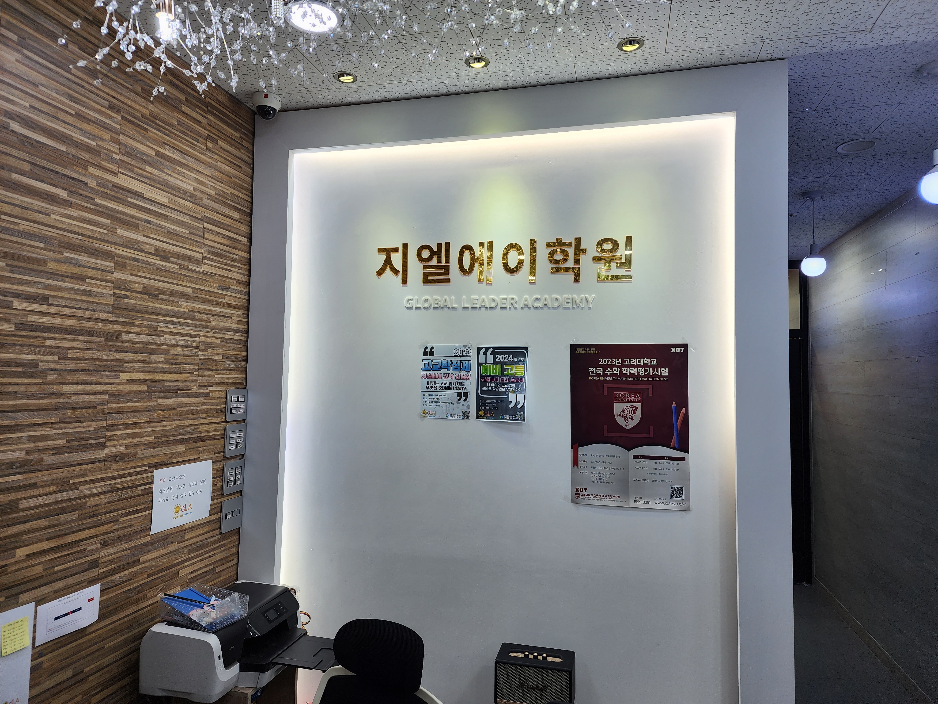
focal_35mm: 23
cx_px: 469
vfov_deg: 58.9
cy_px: 352
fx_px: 623
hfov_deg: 73.9
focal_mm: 6.4
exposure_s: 1/120
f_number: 1.8
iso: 50
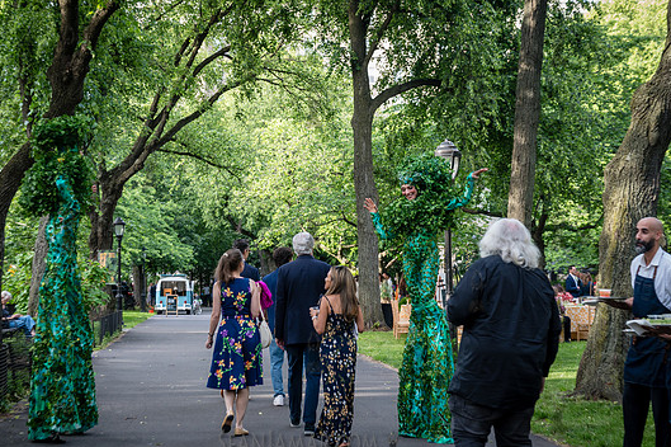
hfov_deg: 29.7
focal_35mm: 68
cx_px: 312
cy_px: 229
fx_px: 1267
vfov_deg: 20.0
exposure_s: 1/250
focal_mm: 61
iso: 800
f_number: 4
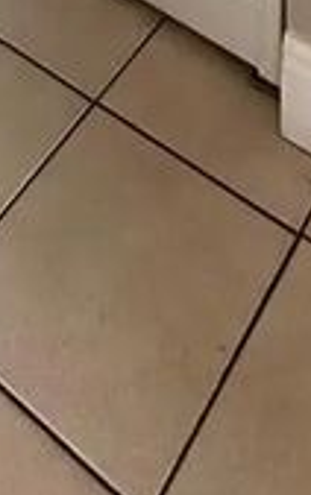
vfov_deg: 14.6
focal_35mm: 75
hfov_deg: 17.4
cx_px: 156
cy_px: -731
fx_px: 1015
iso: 250
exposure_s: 1/99
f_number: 2.2
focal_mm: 2.22
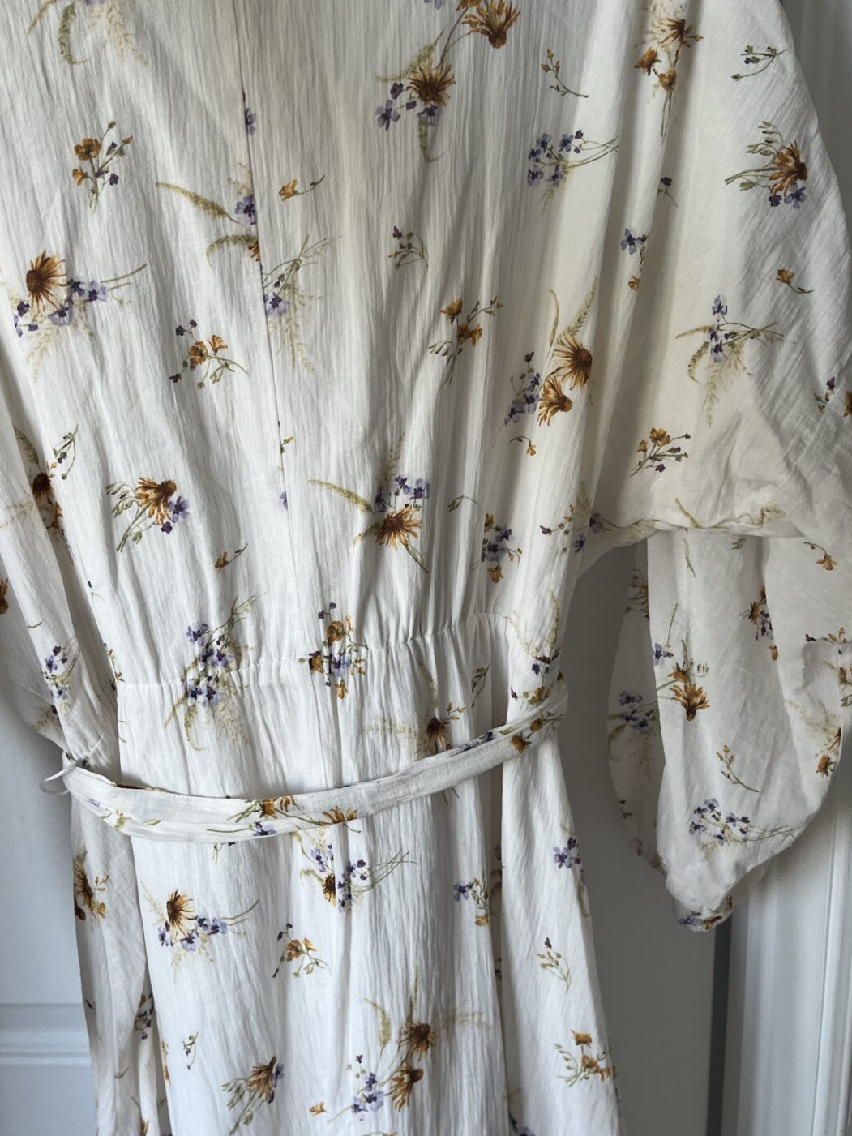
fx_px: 1247
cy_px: 474
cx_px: 316
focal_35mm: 38
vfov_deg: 48.8
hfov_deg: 37.5
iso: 50
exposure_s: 1/122
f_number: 1.6
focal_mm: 5.1
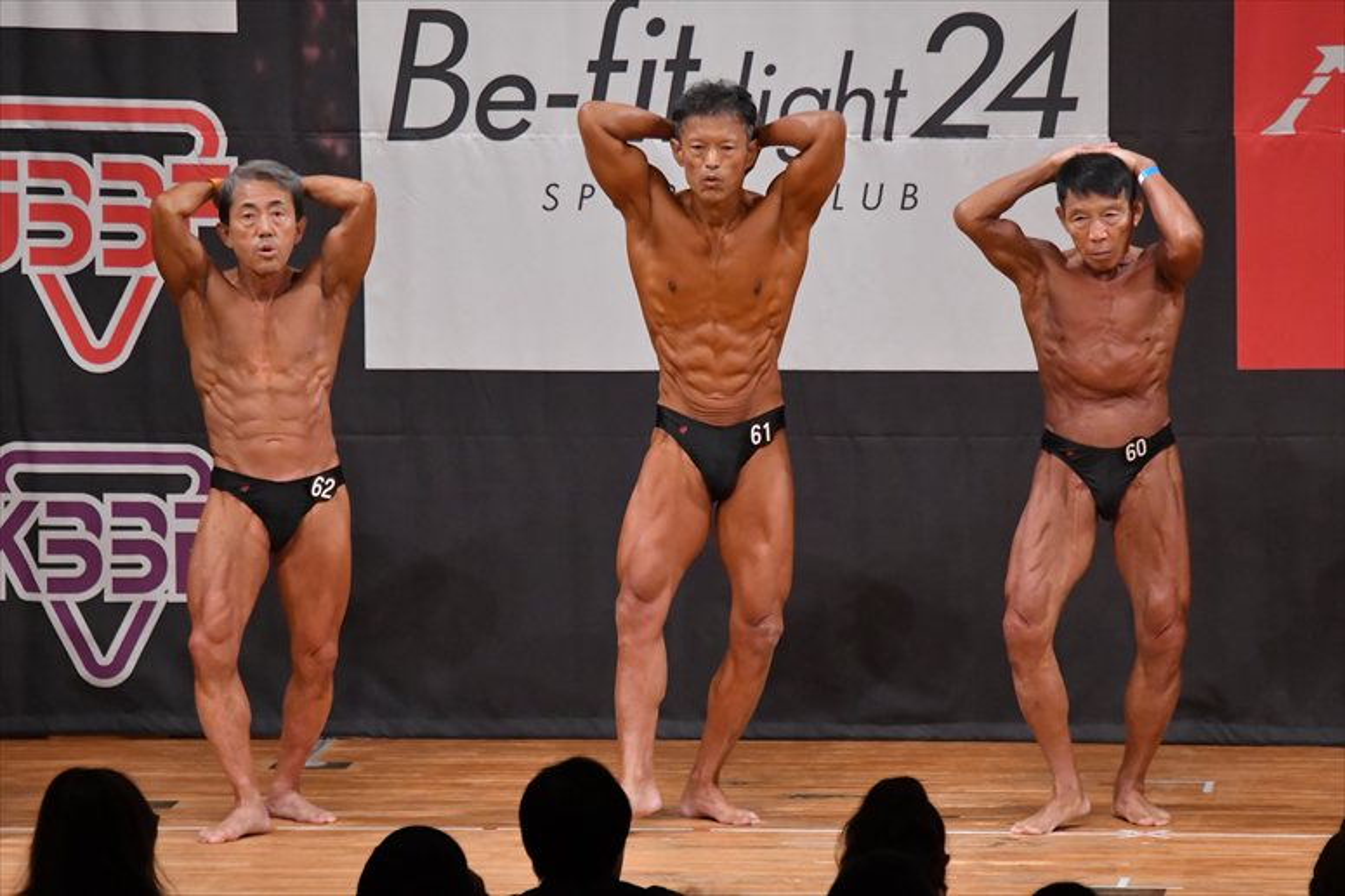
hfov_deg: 7.6
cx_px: 672
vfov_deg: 5.1
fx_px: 10083
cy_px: 448
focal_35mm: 270
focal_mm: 180
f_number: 5.6
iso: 6400
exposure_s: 1/400
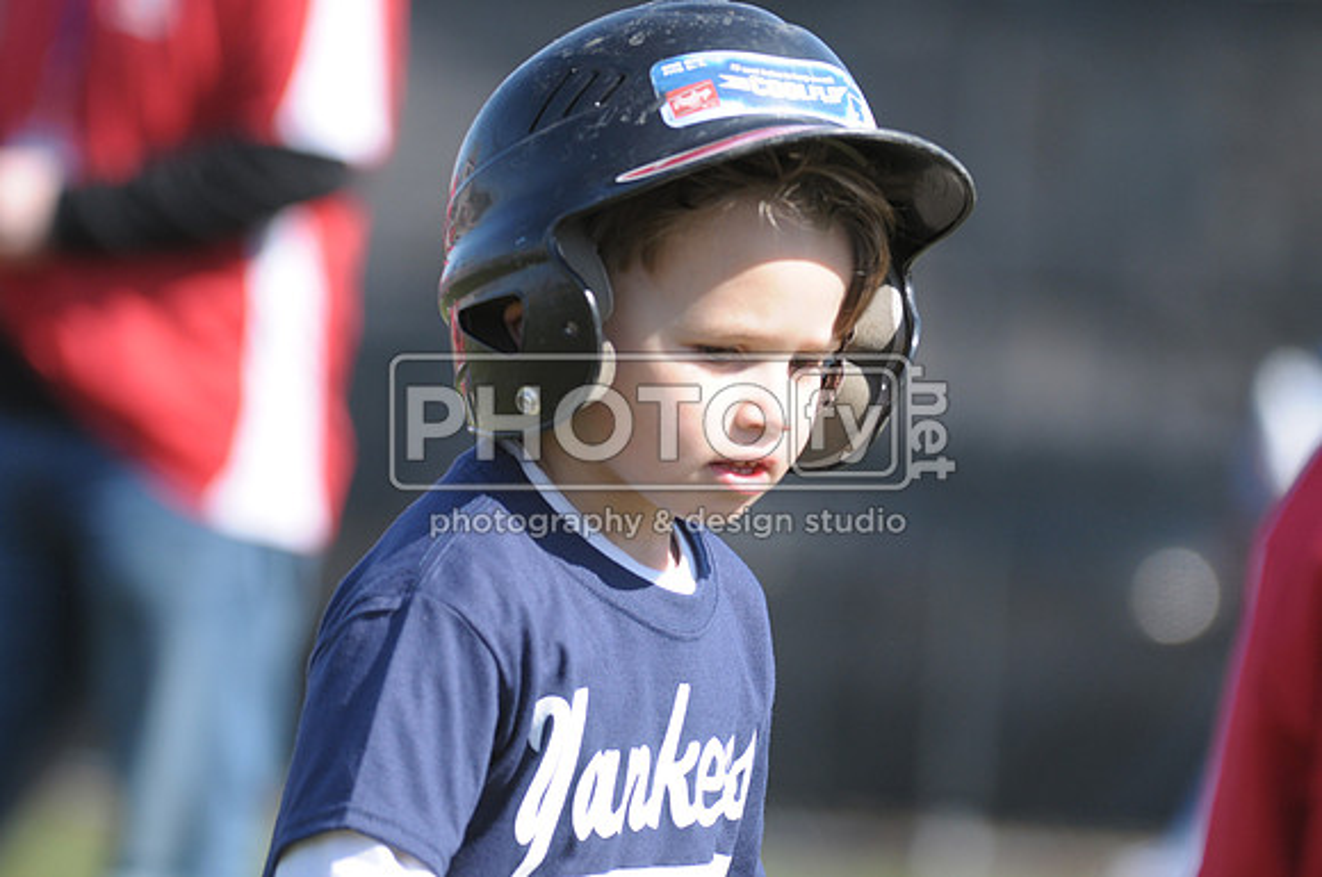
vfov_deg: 4.6
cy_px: 438
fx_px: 11001
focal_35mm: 300
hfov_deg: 6.9
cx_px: 661
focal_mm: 200
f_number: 4.5
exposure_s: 1/1250
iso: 400
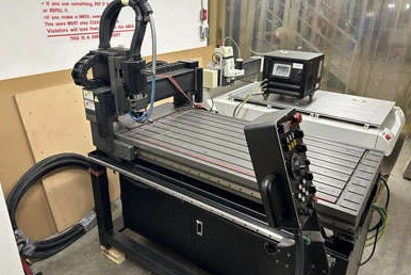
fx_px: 320
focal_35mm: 28
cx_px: 209
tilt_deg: -22.6
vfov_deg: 46.5
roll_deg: -2.6
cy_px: 139
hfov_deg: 65.4
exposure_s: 1/60
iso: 80
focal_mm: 5.7
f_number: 1.5
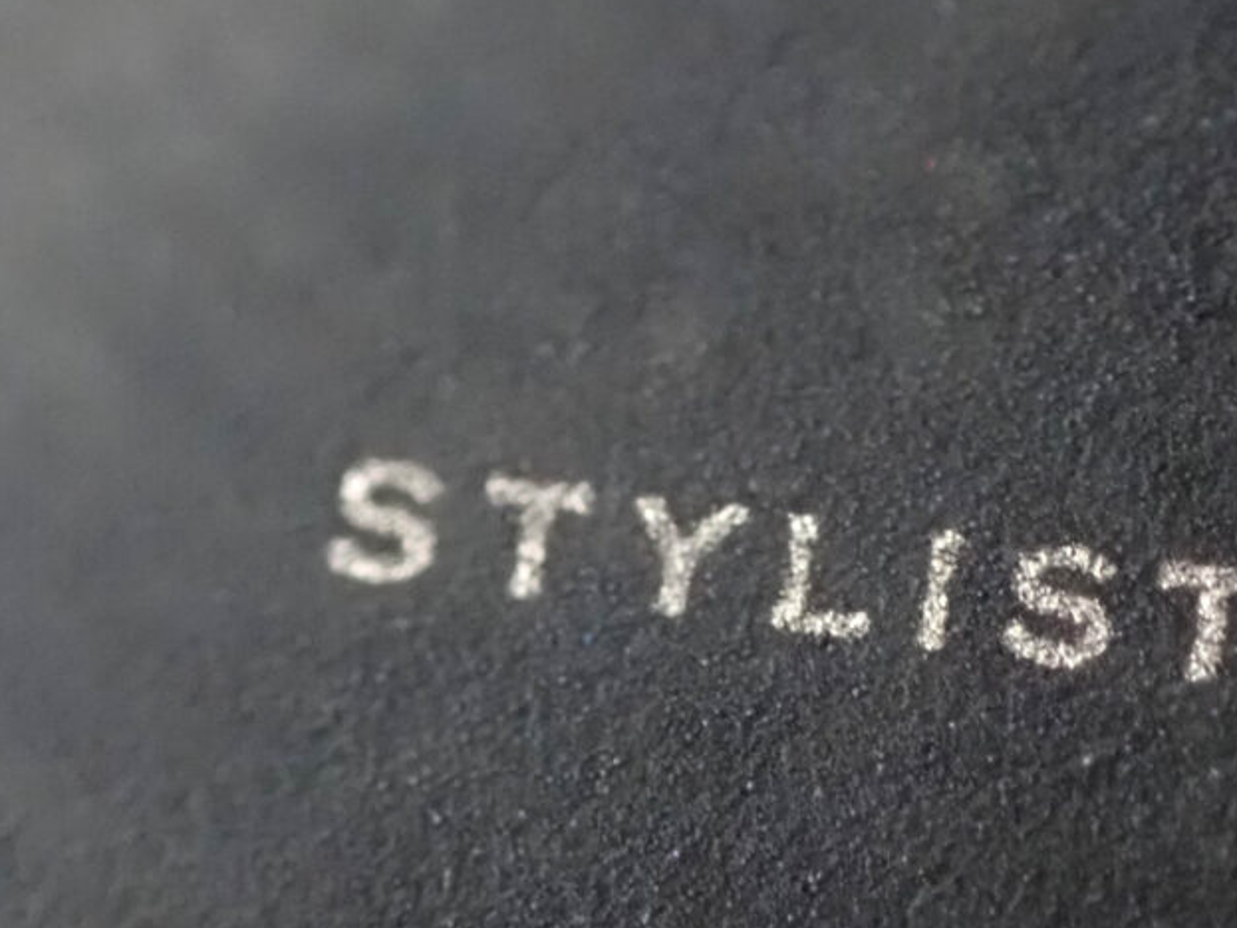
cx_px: 915
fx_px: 5645
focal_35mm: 158
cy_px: 584
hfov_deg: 12.5
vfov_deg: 9.4
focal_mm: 14.62
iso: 1600
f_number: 4.3
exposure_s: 1/60
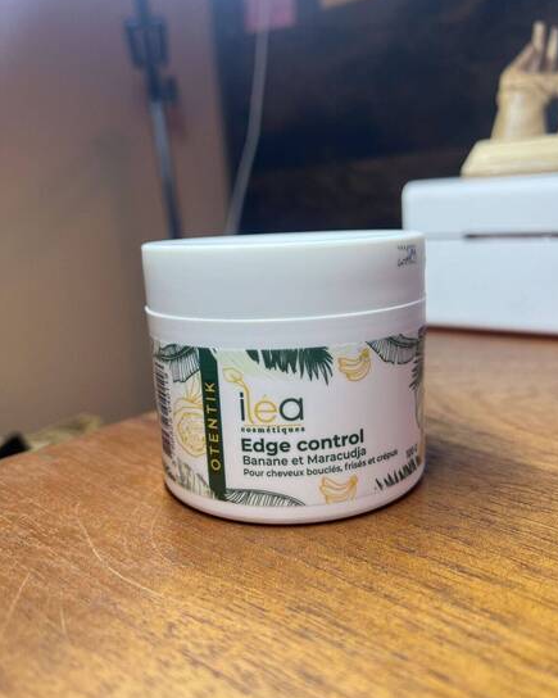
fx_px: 578
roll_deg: +4.9
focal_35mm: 28
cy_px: 336
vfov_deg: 62.2
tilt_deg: -12.2
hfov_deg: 51.5
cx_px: 286
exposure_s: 1/121
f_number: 1.5
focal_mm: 5.7
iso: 125
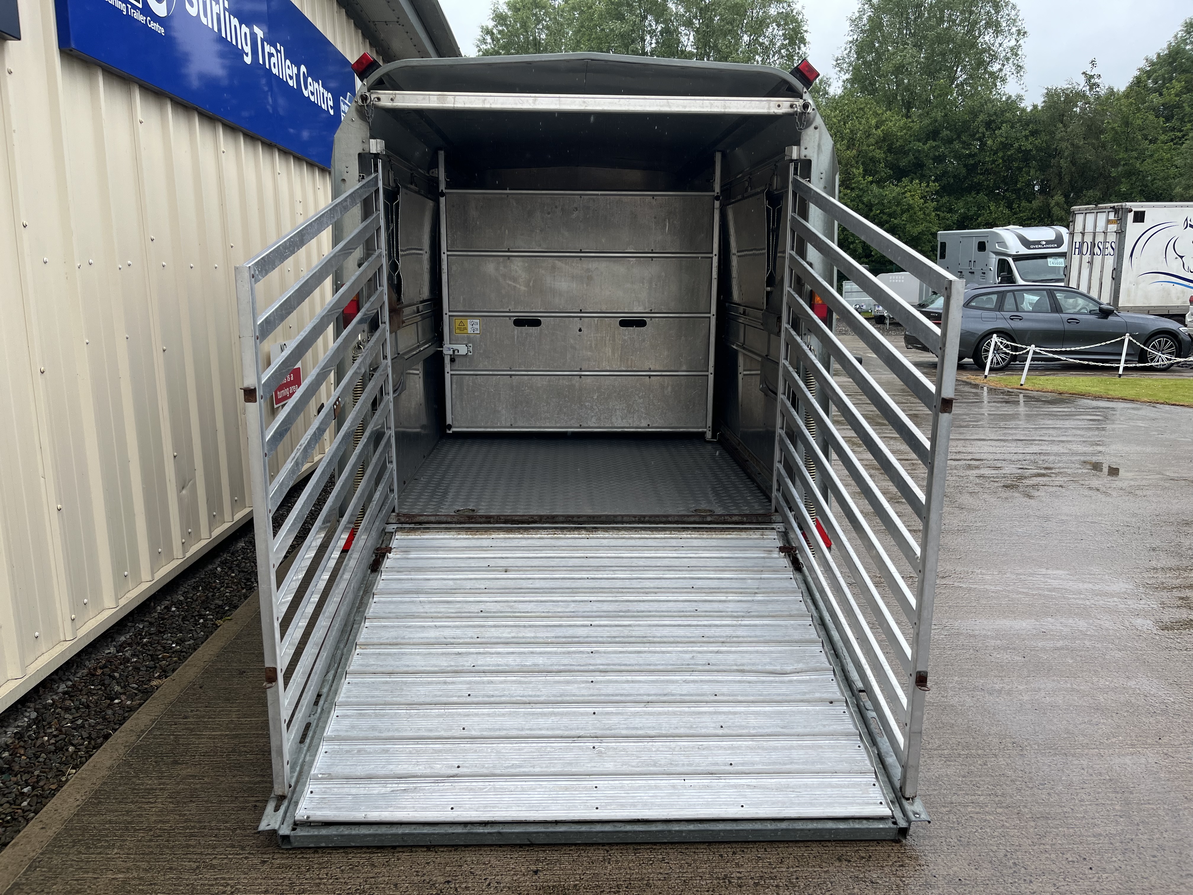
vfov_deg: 53.1
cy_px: 448
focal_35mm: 26
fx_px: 896
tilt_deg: -11.5
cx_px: 596
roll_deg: +0.2
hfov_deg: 67.3
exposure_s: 1/1199
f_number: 1.6
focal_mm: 5.1
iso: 50
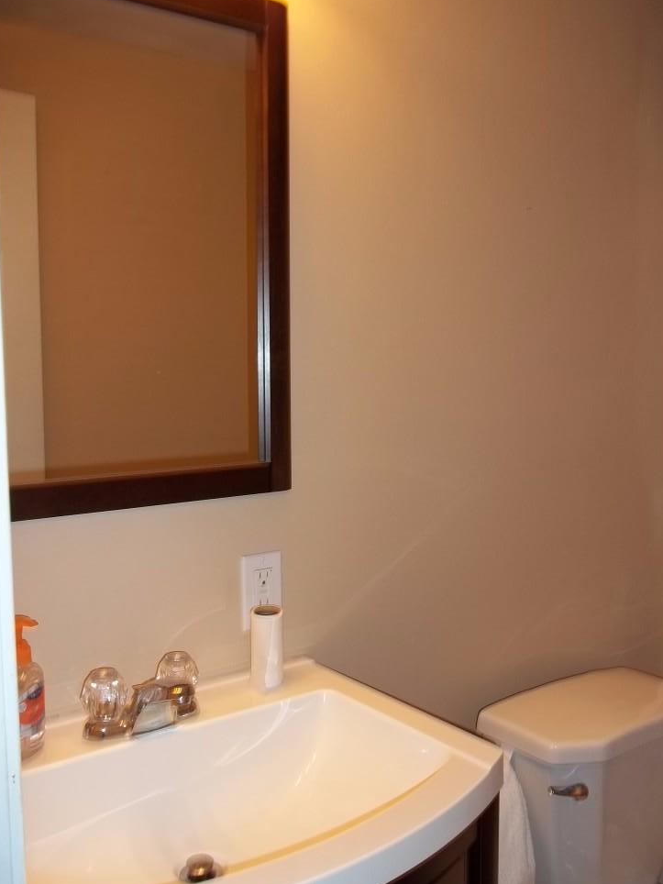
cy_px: 456
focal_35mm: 34
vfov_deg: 53.9
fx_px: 868
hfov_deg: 41.8
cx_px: 331
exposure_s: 1/30
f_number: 2.9
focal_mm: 5.7
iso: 64
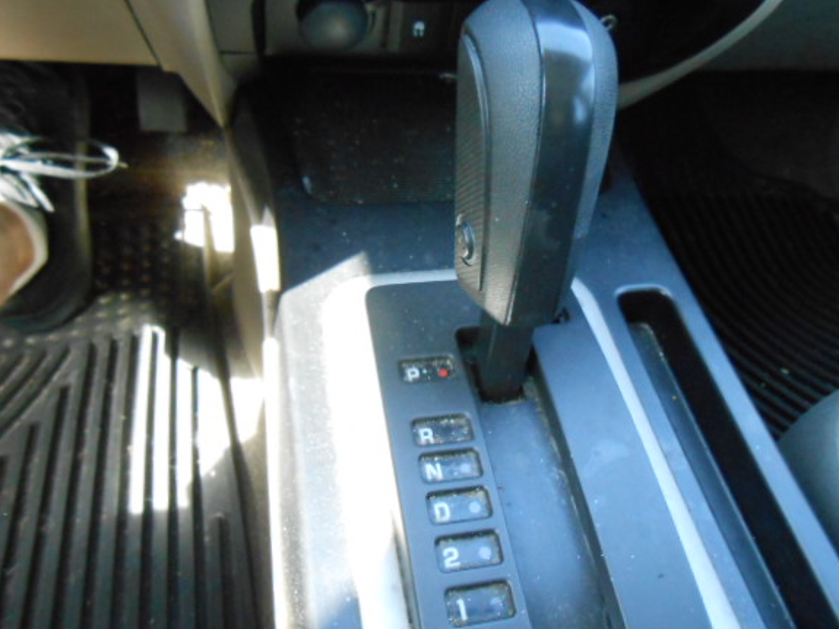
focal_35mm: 29
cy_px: 291
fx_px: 703
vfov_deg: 48.2
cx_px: 424
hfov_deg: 61.7
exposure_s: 1/125
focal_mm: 4.6
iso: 800
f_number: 3.5
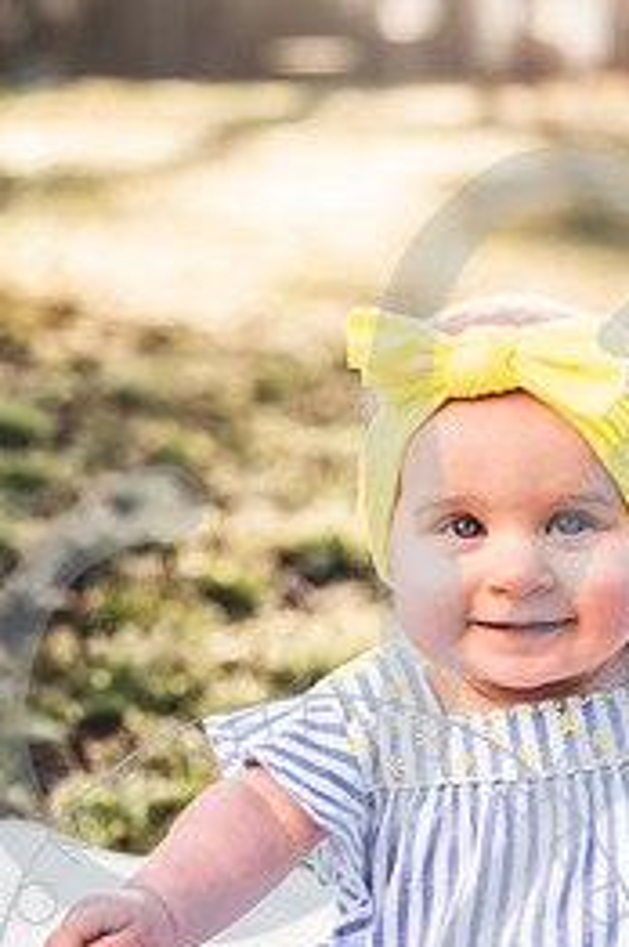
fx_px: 2260
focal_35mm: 86
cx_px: 484
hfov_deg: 15.8
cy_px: 755
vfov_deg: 23.3
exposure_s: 1/320
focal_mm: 50
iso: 100
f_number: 2.8
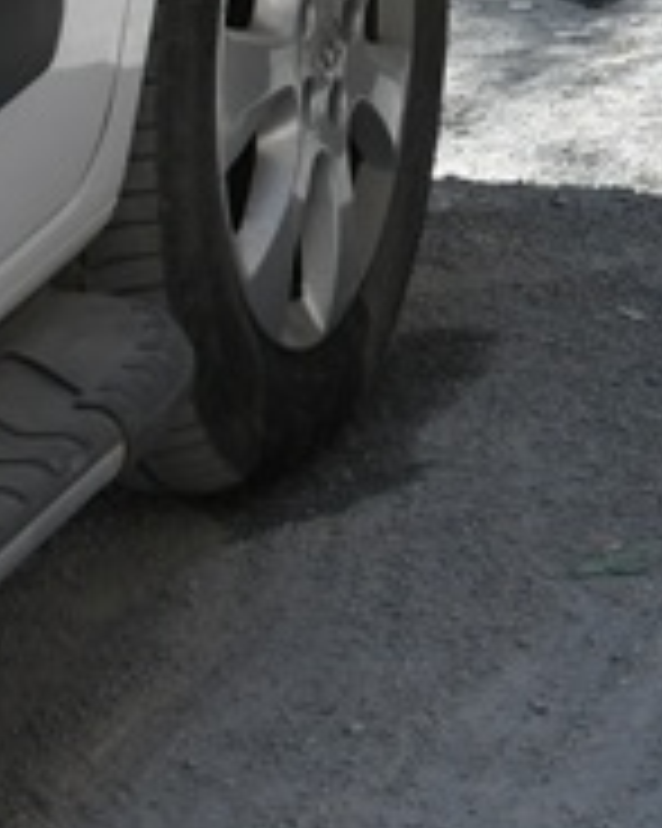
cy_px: -621
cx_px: 2015
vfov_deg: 7.4
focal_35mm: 255
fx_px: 6250
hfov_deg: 5.7
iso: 320
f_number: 4
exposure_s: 1/2000
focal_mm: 30
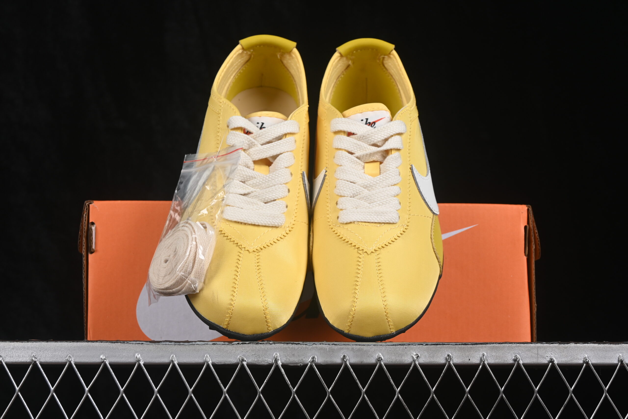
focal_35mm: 75
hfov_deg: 27.0
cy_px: 210
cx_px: 314
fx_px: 1308
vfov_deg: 18.2
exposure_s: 1/80
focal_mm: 50
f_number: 8
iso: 160
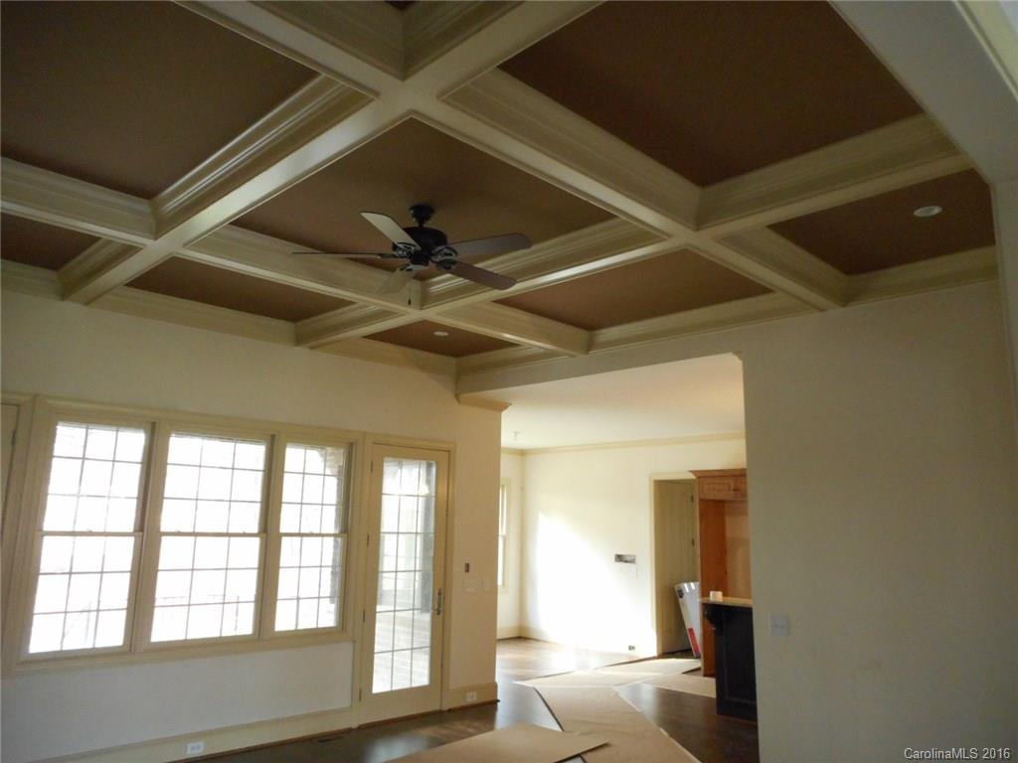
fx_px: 735
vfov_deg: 54.9
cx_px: 509
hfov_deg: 69.4
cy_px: 382
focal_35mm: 25
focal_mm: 4.5
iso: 560
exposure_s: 1/25
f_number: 3.7
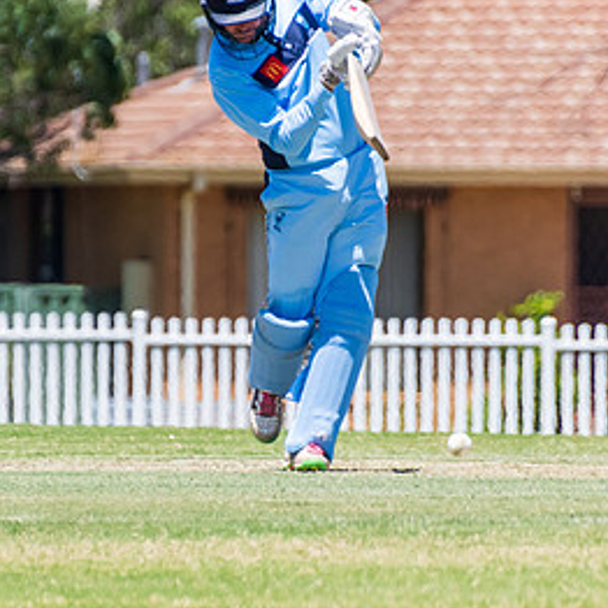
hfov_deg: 1.2
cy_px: 204
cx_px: 247
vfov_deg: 1.2
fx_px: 28555
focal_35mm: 1437
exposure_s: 1/2000
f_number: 6.3
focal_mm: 400
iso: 400
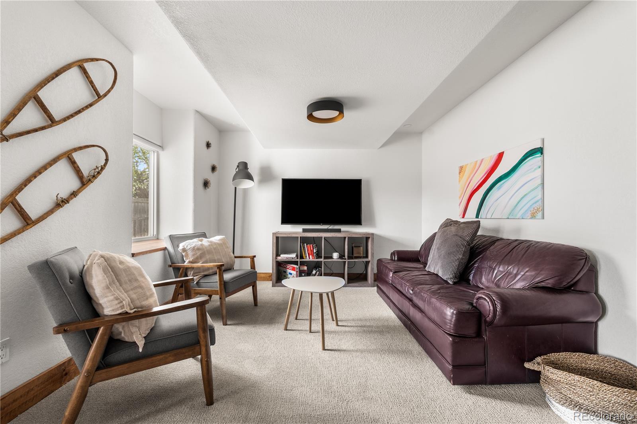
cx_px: 318
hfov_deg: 96.8
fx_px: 283
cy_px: 212
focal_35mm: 16
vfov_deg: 73.7
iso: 500
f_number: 8
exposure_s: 1/1.25
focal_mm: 16
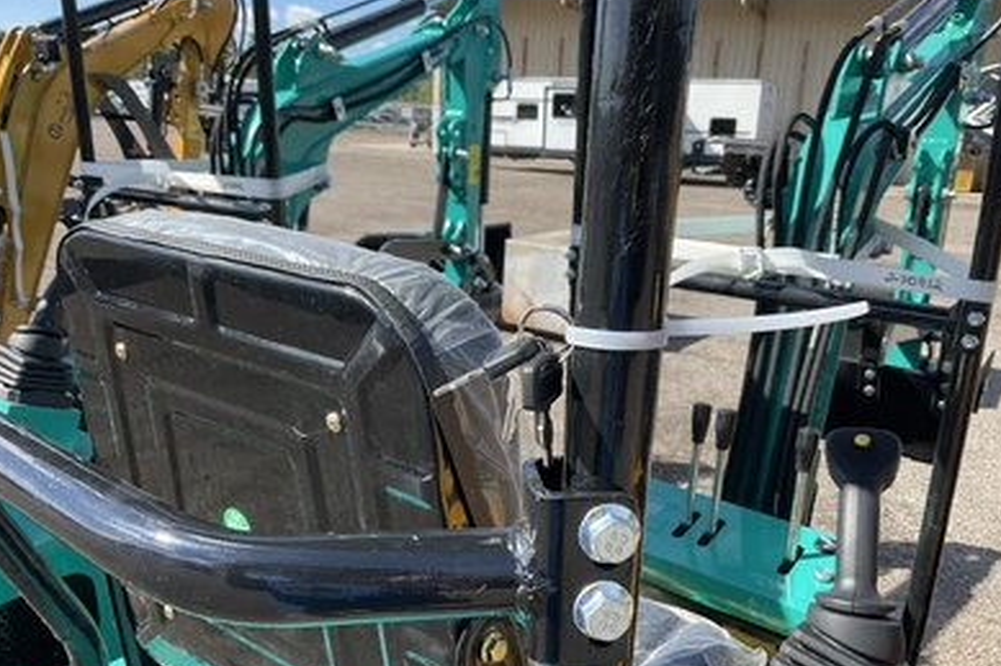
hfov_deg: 60.3
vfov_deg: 42.3
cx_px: 504
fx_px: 862
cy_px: 345
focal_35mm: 31
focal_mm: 3
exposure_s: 1/691
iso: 25
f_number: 1.8
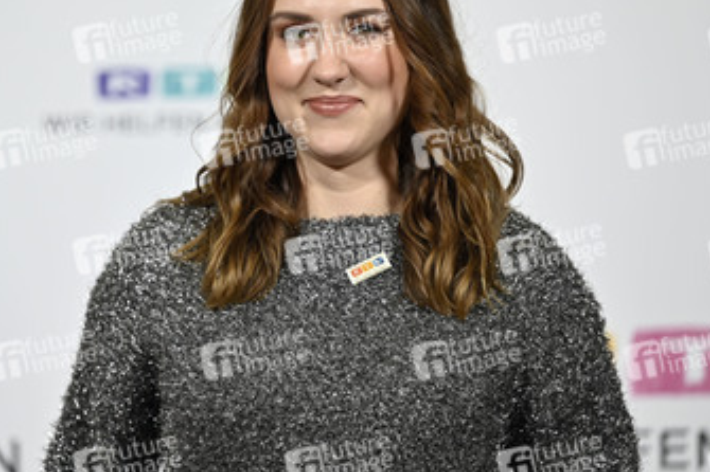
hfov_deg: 10.2
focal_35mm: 202
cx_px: 283
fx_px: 3982
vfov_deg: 6.8
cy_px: 197
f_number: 2.8
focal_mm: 150
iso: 1000
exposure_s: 1/640
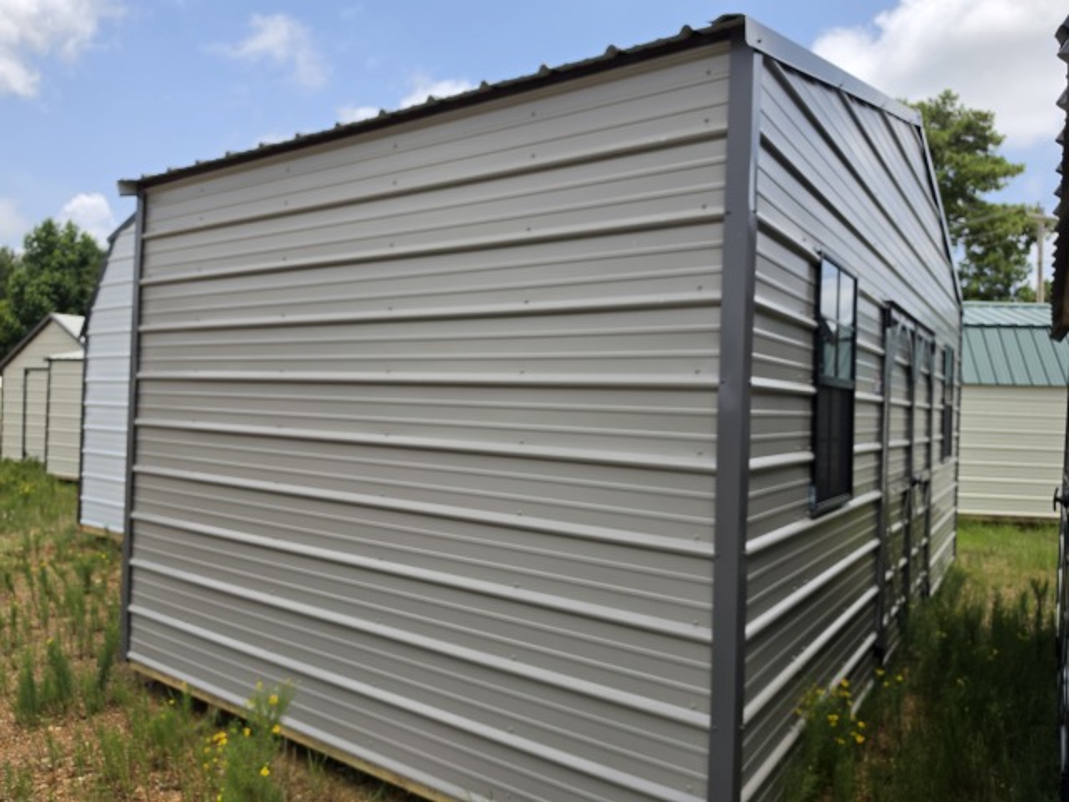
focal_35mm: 23
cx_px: 534
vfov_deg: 58.9
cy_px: 401
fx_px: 710
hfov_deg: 73.9
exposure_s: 1/5955
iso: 64
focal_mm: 6.5
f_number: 1.4
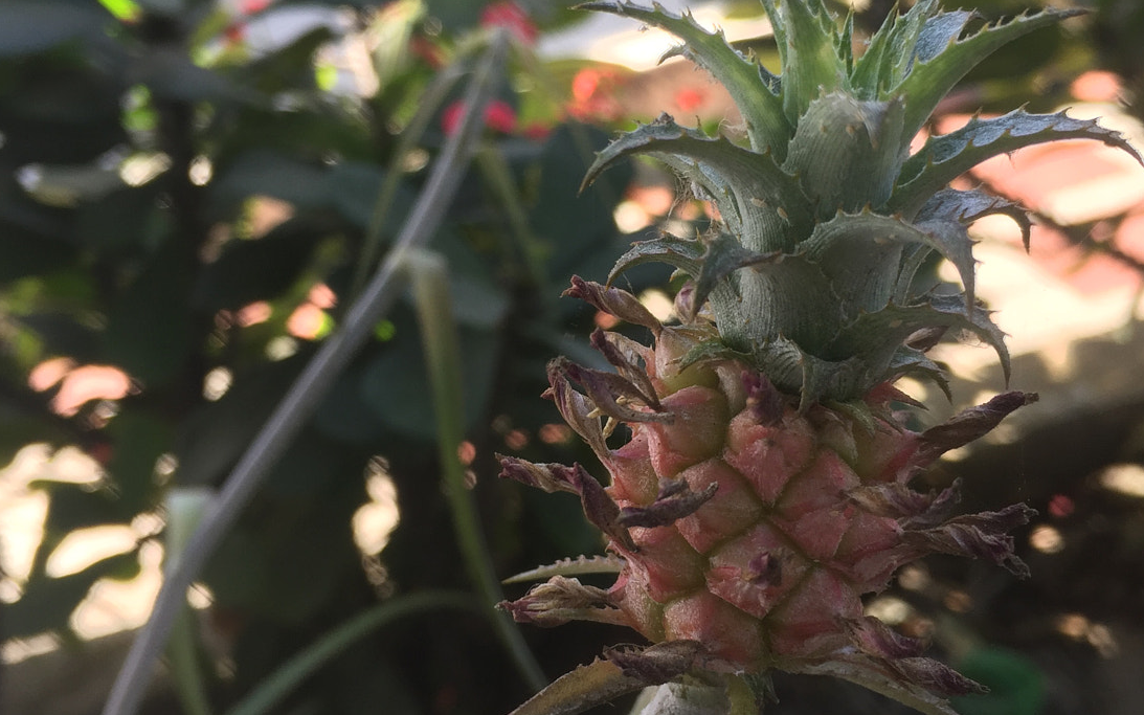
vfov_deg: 28.6
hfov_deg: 44.4
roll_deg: +15.5
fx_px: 1403
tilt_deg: -18.2
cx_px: 581
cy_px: 308
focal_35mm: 45
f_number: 2.2
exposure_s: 1/129
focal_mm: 4.15
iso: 32
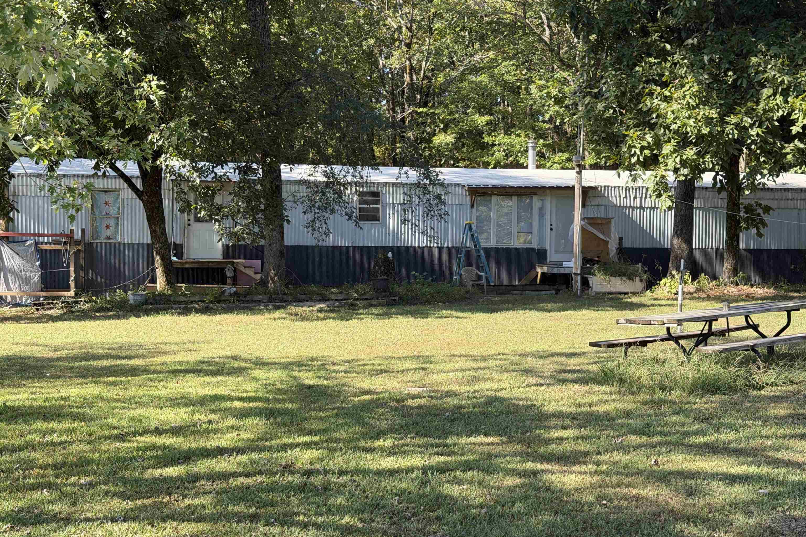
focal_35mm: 50
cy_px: 283
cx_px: 403
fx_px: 1119
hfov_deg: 39.6
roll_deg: -0.5
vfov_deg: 27.0
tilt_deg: -3.2
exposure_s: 1/987
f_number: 1.78
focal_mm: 6.76
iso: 100
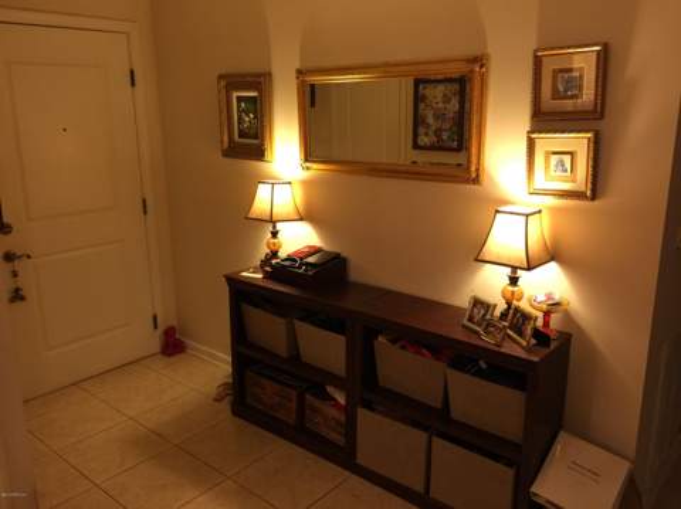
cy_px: 254
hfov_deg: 61.7
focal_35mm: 29
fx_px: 570
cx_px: 340
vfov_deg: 48.2
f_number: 2.2
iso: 100
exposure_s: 1/15
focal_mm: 4.15
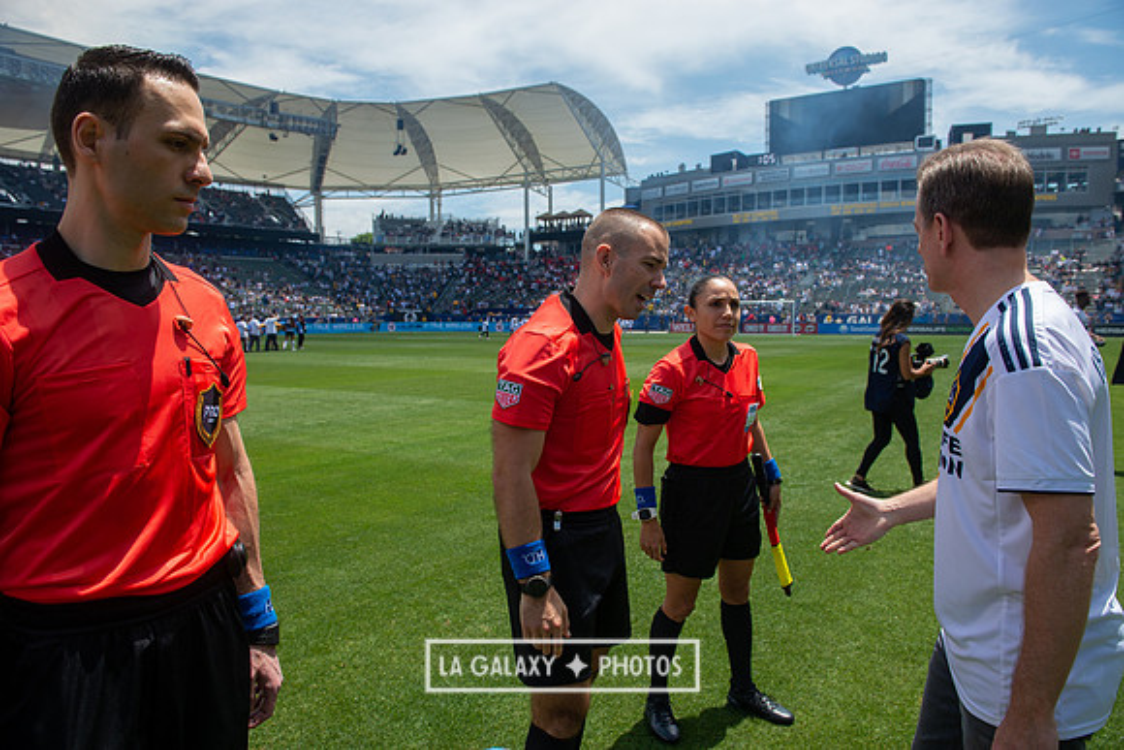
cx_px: 562
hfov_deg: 73.7
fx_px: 749
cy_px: 375
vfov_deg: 53.2
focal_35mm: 24
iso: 200
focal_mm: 24
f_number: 5.6
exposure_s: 1/1000
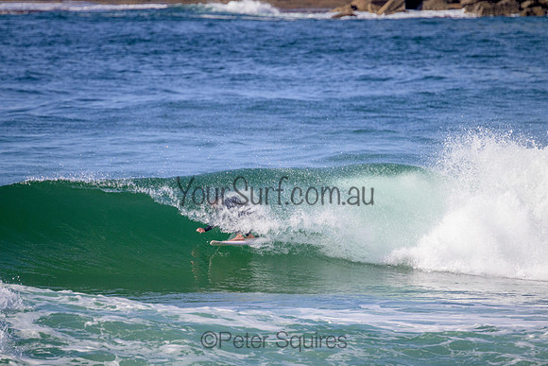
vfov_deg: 1.7
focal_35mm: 800
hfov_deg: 2.6
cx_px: 274
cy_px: 183
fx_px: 12180
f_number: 11
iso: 1400
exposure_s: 1/2000
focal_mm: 800
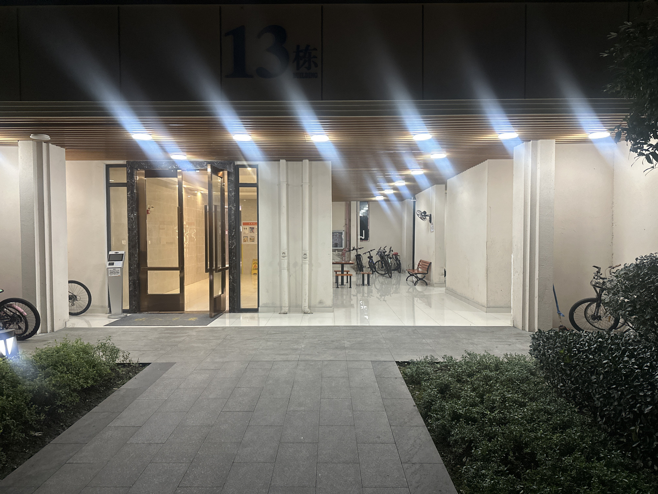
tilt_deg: -0.3
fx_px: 456
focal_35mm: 24
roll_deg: -0.6
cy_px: 247
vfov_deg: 56.8
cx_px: 329
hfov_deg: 71.6
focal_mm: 6.86
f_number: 1.78
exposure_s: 1/60
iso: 500
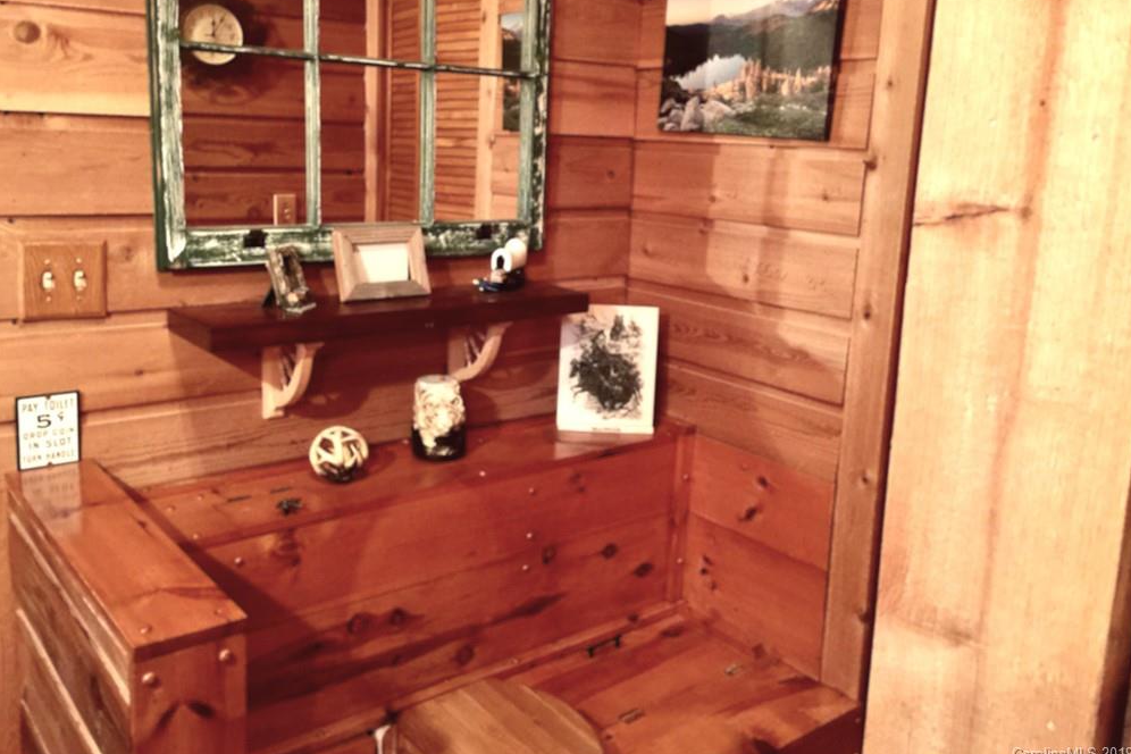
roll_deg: -2.8
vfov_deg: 42.2
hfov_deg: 60.3
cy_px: 328
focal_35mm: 31
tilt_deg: -10.0
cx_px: 561
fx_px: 974
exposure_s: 1/4
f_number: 2.2
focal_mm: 4.15
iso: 125
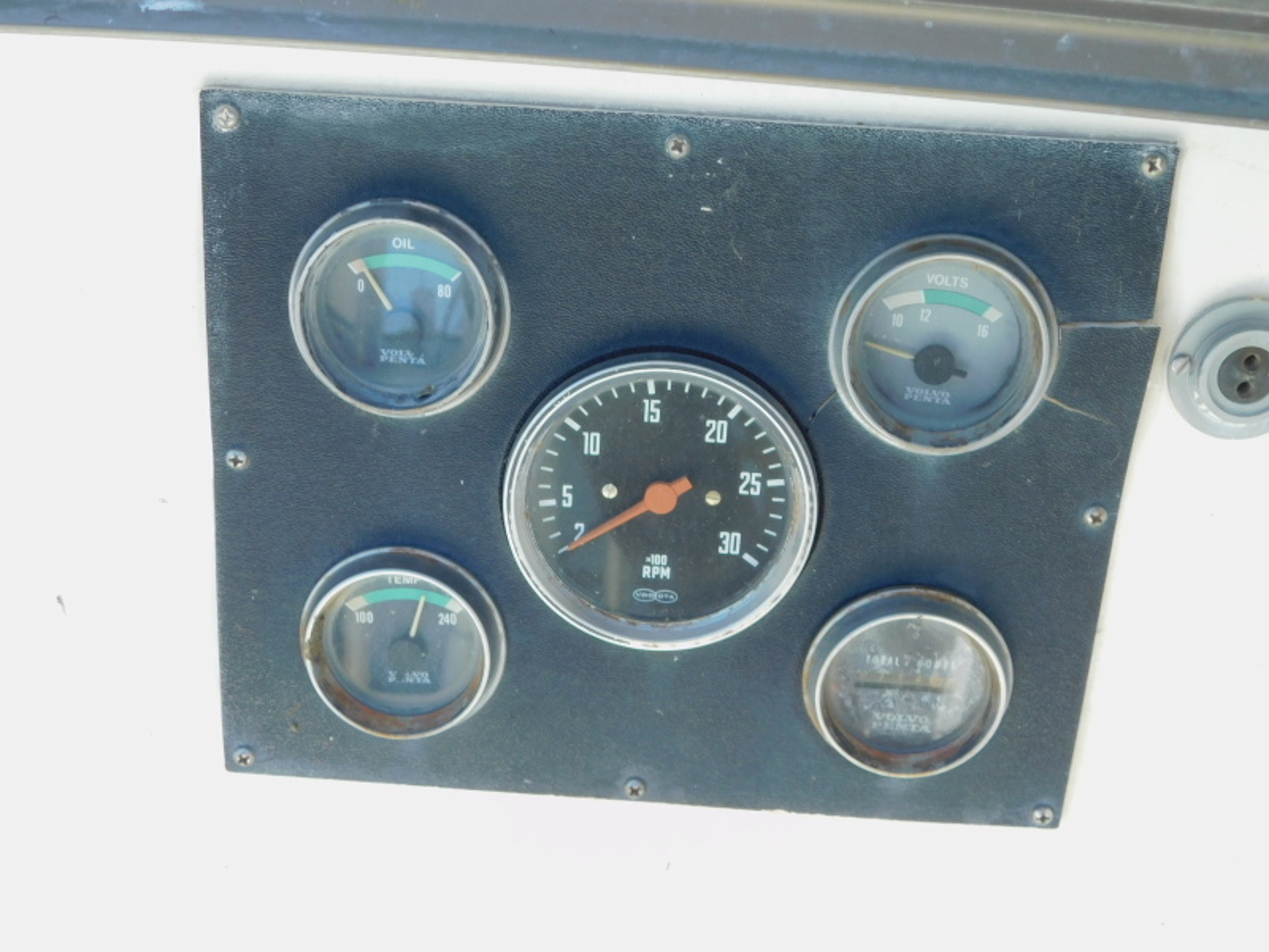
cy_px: 476
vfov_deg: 32.2
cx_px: 634
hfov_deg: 42.1
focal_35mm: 45
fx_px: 1650
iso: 125
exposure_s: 1/160
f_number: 3.7
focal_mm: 8
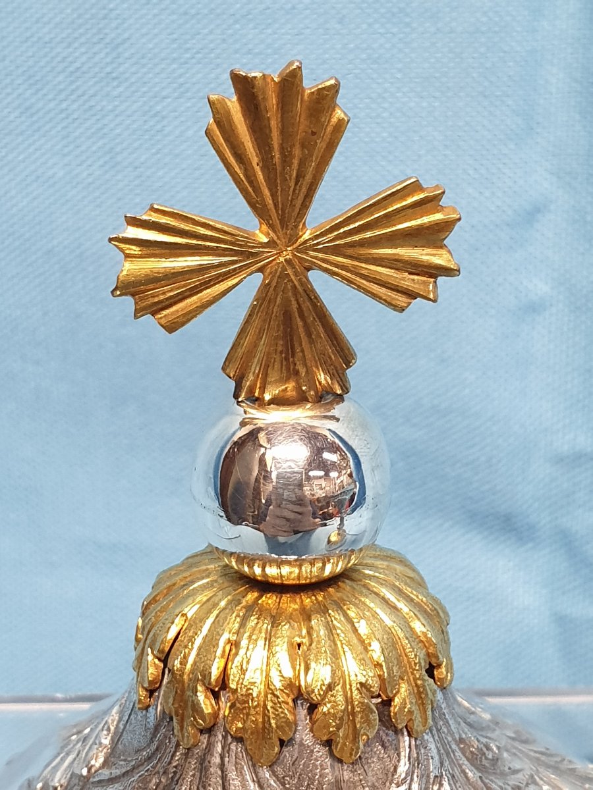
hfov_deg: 53.1
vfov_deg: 67.3
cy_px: 395
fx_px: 594
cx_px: 296
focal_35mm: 26
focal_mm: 4.3
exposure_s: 1/33
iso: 320
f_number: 2.4
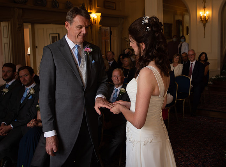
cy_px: 59
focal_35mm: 41
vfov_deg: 34.3
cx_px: 134
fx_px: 268
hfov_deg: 45.5
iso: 100
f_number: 2.8
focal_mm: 24
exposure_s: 1/100
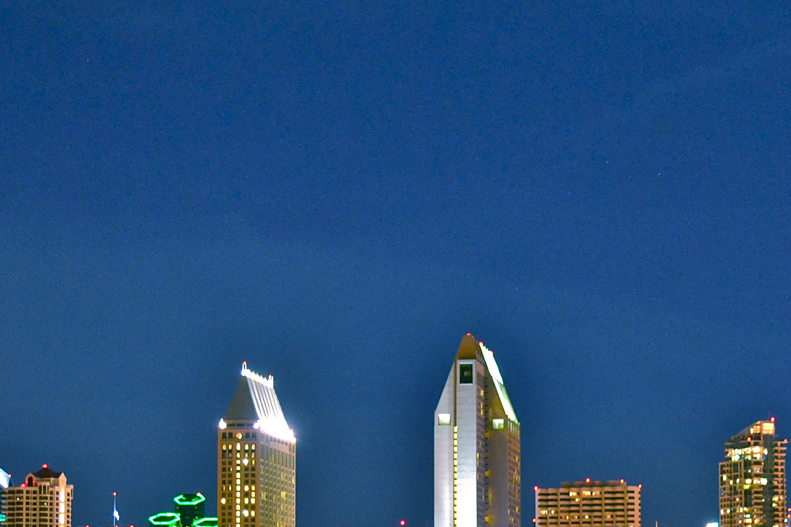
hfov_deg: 19.0
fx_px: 2351
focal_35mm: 107
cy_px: 423
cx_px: 524
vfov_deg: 12.7
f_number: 4.8
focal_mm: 32
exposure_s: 1.3
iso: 1600
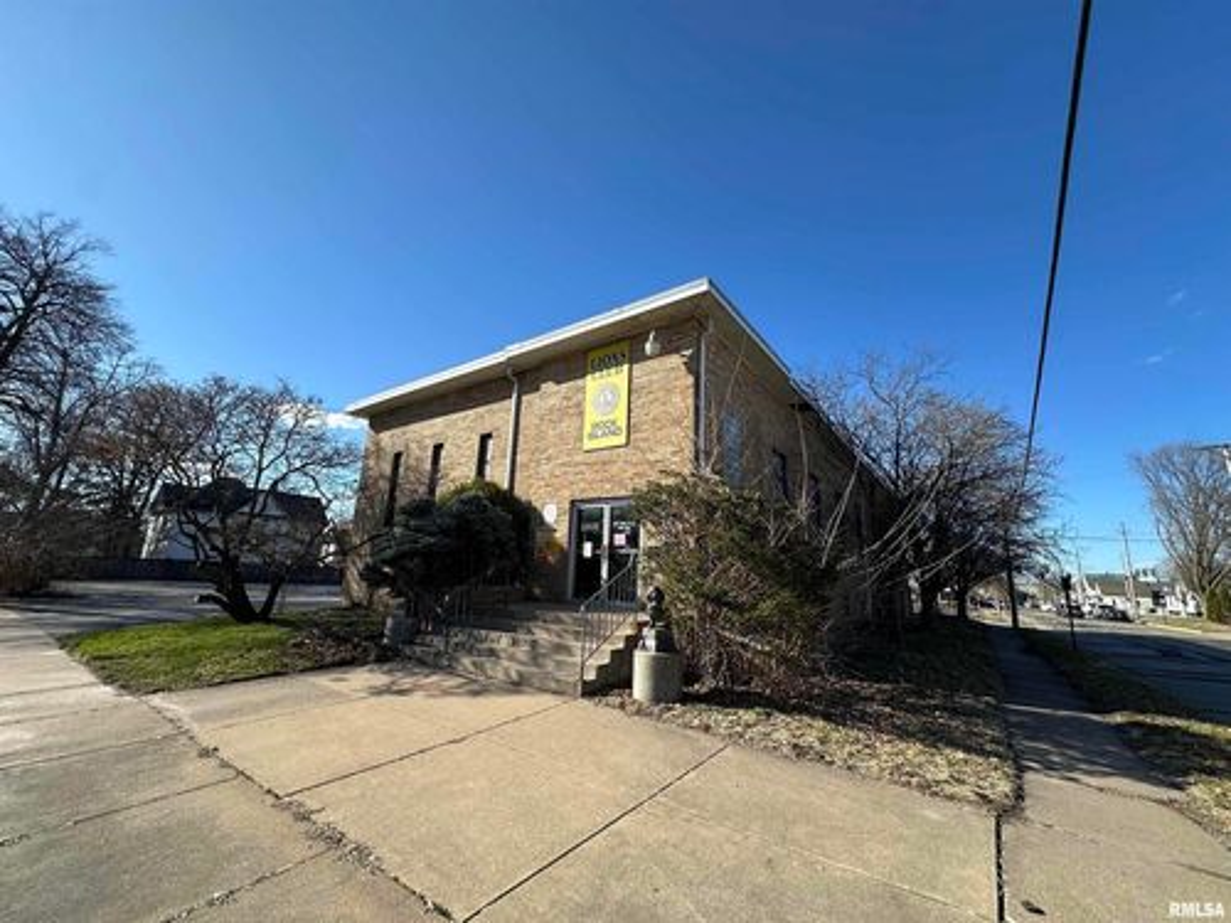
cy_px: 462
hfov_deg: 102.1
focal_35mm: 14
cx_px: 616
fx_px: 498
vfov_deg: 85.7
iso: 40
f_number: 2.2
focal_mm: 2.22
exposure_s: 1/1221
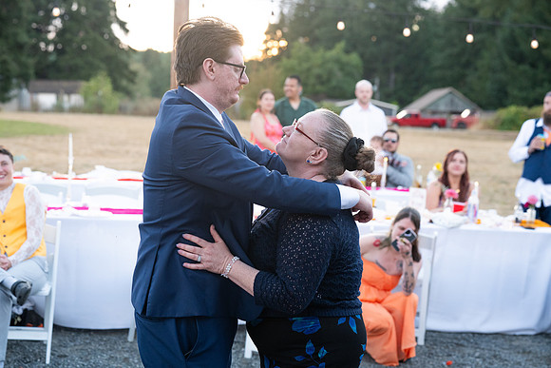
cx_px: 276
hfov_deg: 30.1
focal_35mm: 67
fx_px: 1026
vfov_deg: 20.3
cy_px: 184
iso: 2000
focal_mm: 67
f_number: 4
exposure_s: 1/500
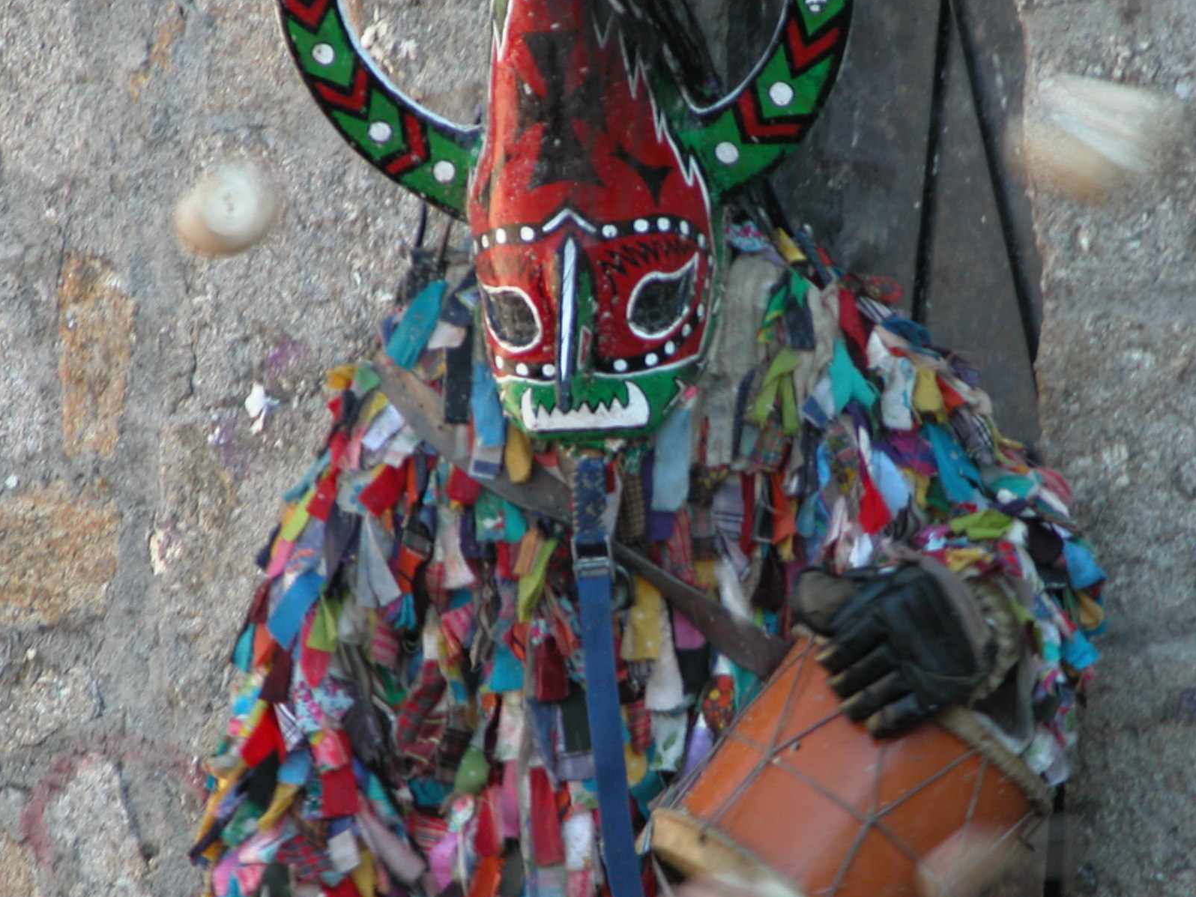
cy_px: 452
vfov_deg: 3.3
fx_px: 15513
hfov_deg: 4.4
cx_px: 742
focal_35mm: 449
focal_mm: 71.2
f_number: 4.2
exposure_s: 1/60.3
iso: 100
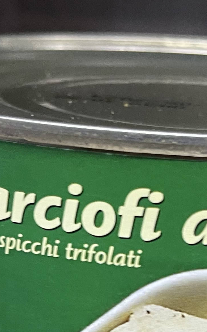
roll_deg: -4.7
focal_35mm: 95
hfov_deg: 13.6
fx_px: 858
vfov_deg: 20.7
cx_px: 203
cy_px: 374
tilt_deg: -24.9
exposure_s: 1/50
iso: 250
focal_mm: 5.1
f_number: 1.6
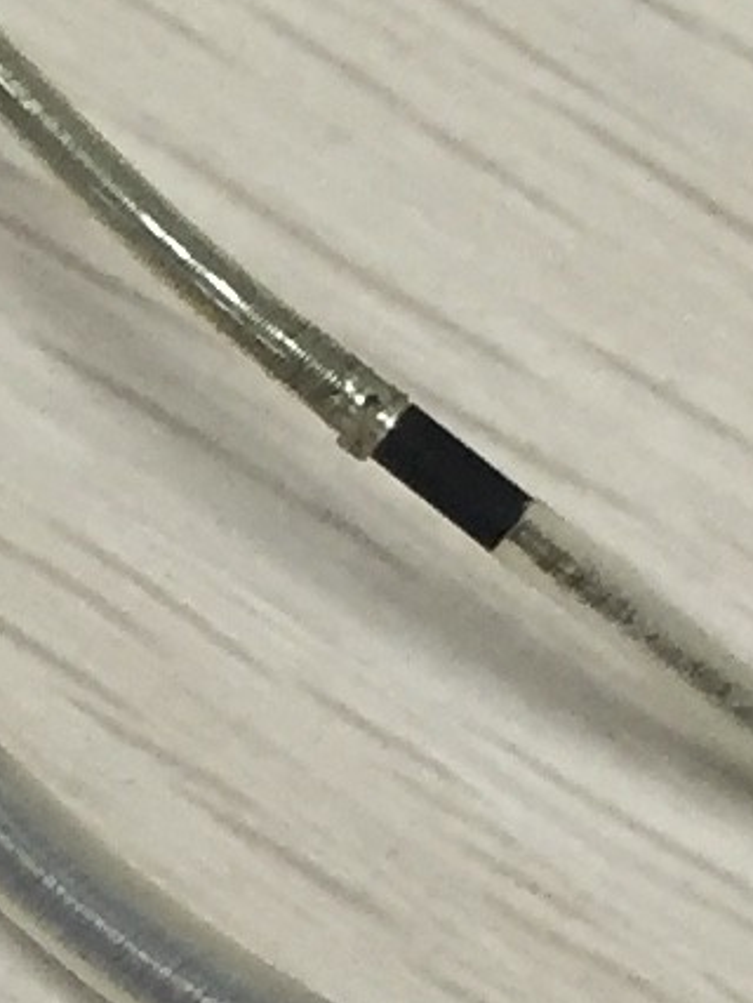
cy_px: 876
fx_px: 6432
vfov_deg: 8.9
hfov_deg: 6.7
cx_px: -104
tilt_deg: -57.7
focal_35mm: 222
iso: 64
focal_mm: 4.15
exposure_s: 1/33
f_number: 2.2
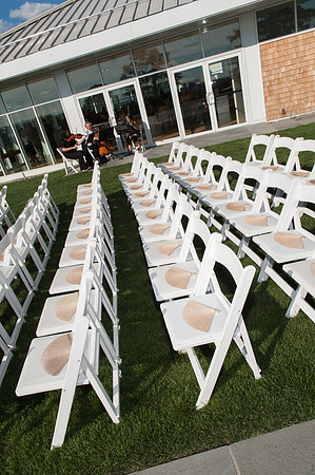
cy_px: 238
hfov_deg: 53.0
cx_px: 158
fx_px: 316
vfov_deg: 73.8
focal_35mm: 24
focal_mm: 24
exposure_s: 1/200
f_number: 16
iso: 200
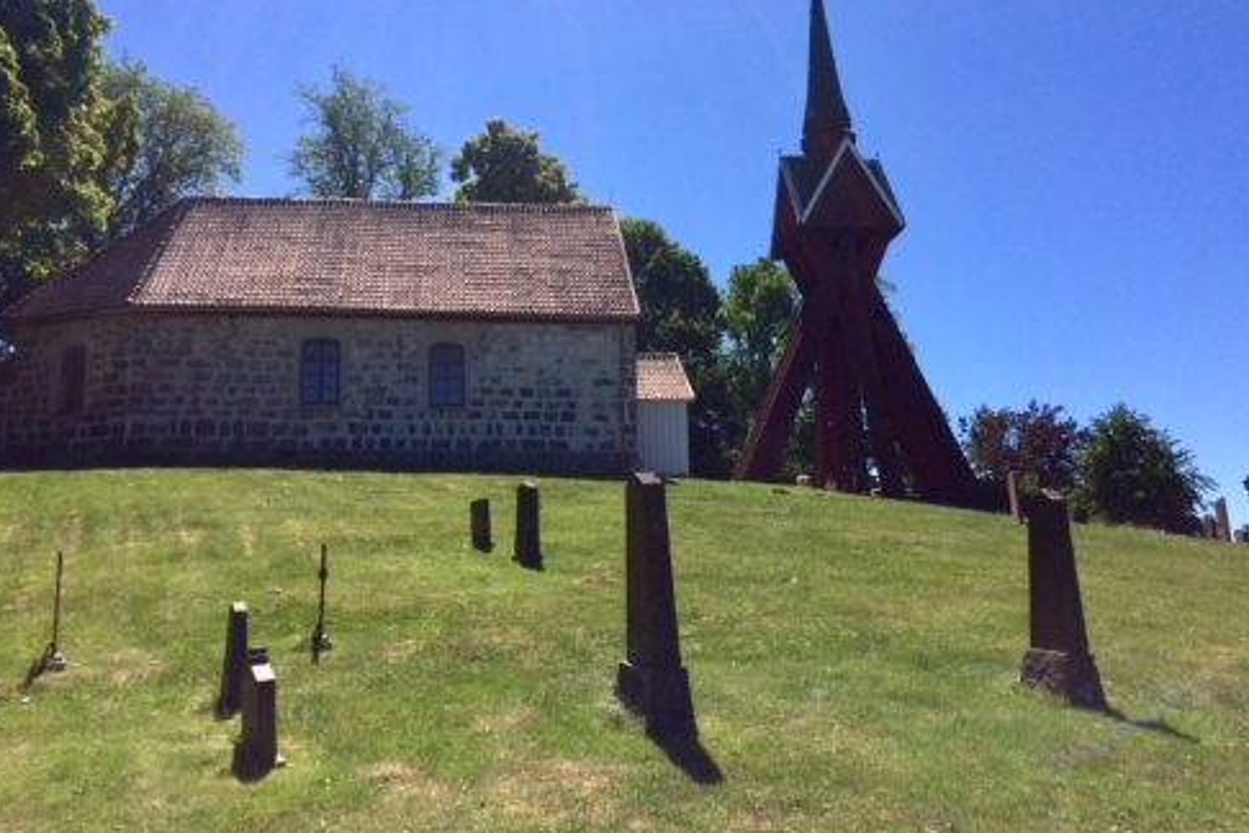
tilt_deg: +11.8
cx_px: 627
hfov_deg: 60.3
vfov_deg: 42.3
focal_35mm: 31
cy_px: 372
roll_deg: +4.2
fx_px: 1075
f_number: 2.2
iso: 32
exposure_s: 1/3731
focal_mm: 4.15
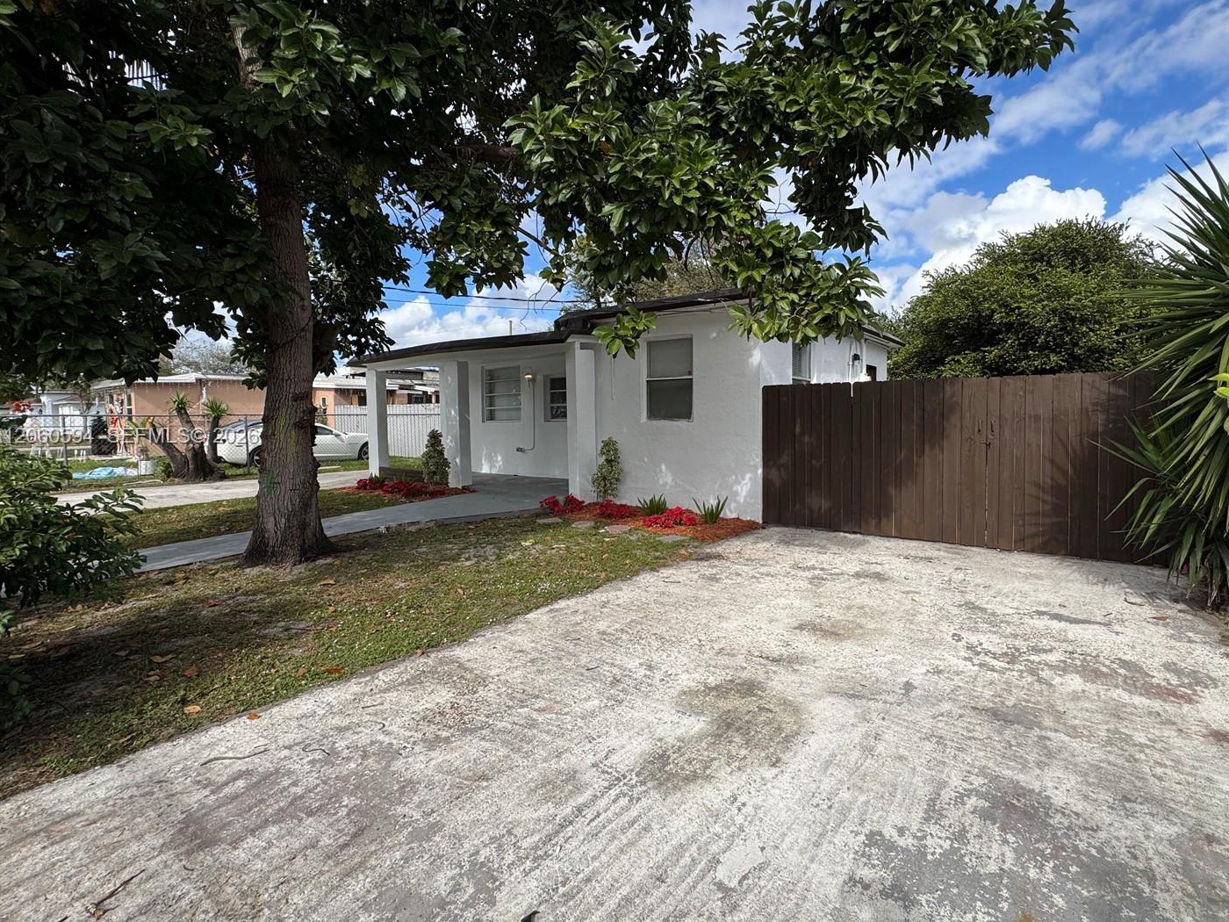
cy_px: 437
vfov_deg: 78.0
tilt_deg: -3.4
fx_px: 568
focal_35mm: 16
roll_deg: +1.2
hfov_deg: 94.1
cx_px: 687
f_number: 2.2
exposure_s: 1/1976
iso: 50
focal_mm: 2.22
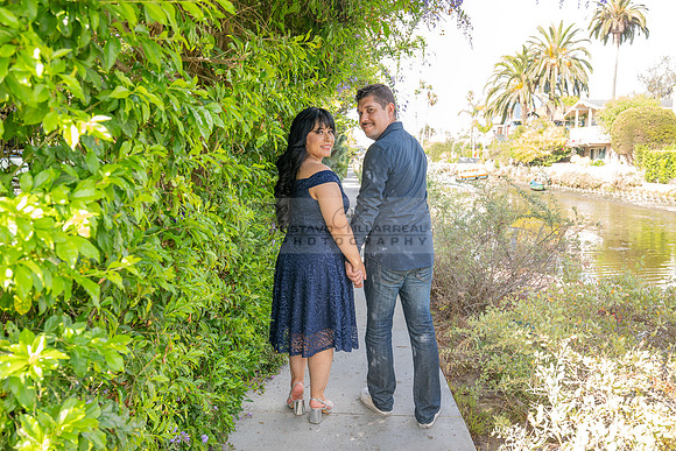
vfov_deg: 42.3
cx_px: 338
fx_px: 582
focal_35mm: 31
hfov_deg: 60.3
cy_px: 226
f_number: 5.6
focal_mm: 31
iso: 320
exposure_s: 1/125
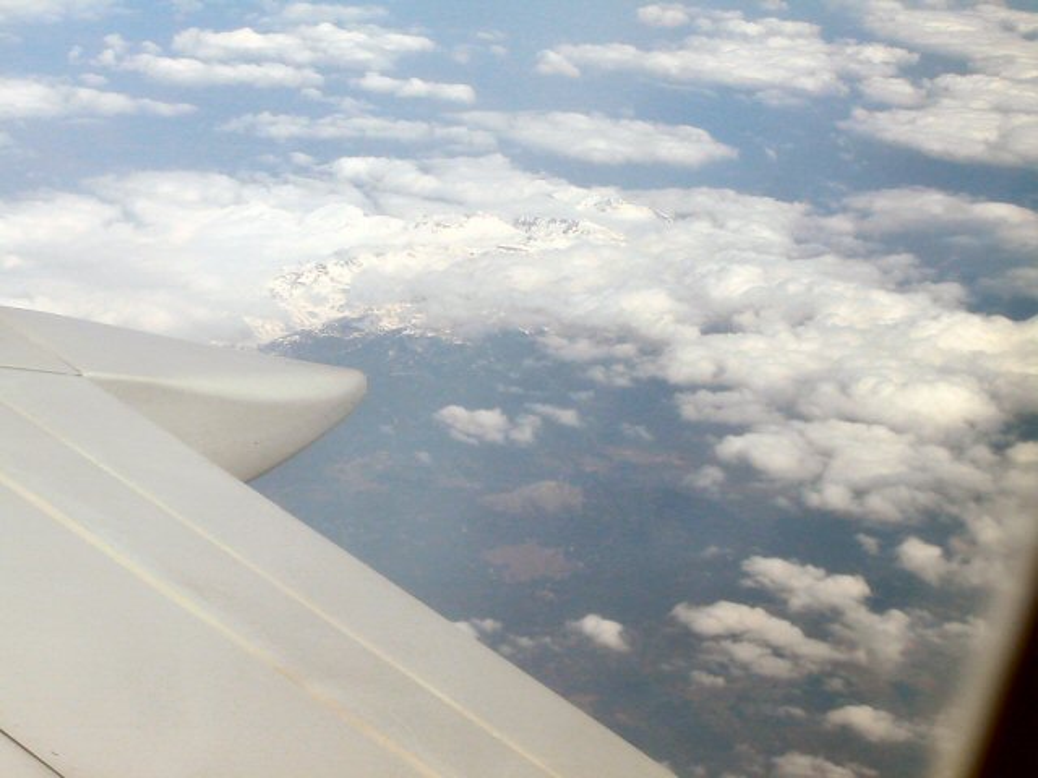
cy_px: 389
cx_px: 519
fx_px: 2939
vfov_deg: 15.1
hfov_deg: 20.0
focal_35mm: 98
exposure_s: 1/516
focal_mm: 14.9
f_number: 4.6
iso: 100
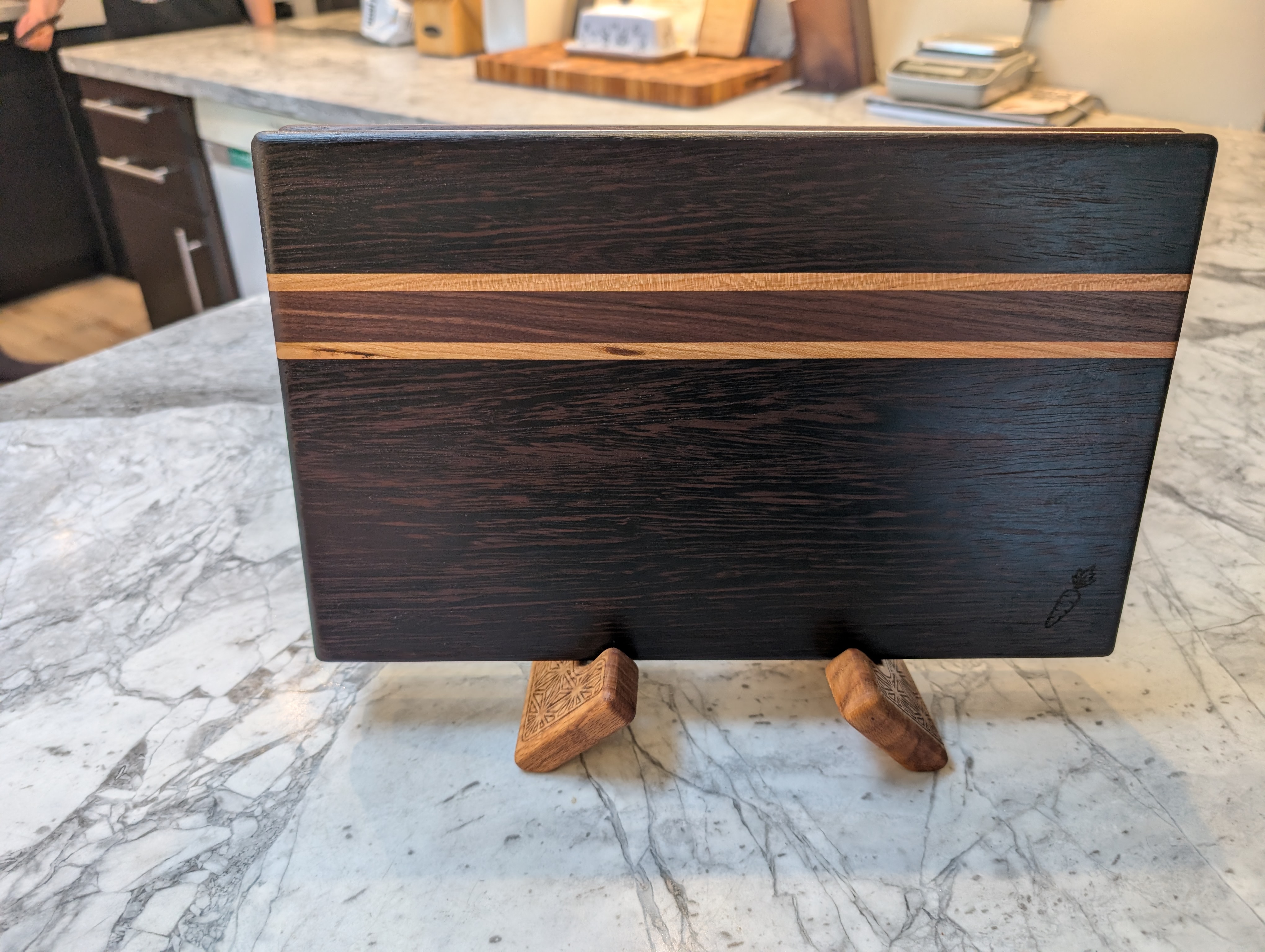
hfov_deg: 71.5
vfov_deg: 56.9
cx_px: 632
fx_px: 878
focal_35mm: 24
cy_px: 476
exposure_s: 1/120
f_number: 1.68
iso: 332
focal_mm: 6.9
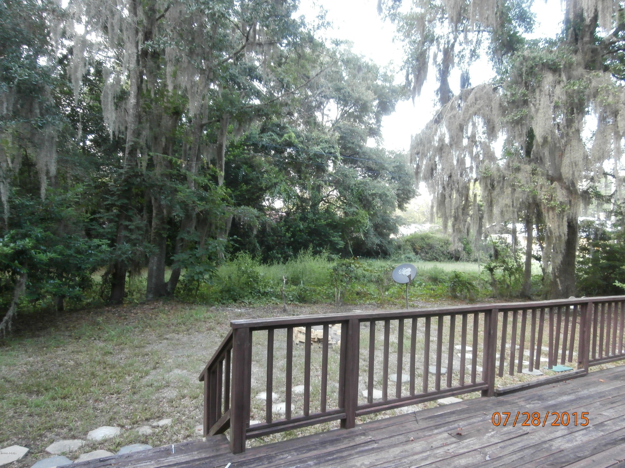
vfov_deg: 56.8
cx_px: 312
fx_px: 433
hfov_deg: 71.6
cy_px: 234
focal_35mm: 24
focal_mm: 4.2
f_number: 3
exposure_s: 1/60
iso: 200
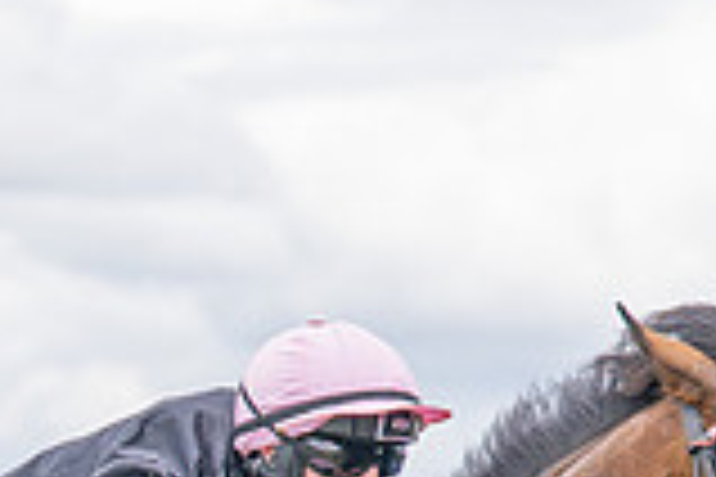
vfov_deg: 3.9
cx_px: -178
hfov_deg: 5.8
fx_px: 7040
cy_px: 801
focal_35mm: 354
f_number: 2.8
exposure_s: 1/1600
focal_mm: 70
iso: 200
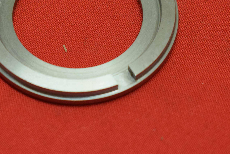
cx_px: 90
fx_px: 933
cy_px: 36
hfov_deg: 14.0
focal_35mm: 146
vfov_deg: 9.4
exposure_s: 1/160
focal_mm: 52
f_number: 5.6
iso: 2000
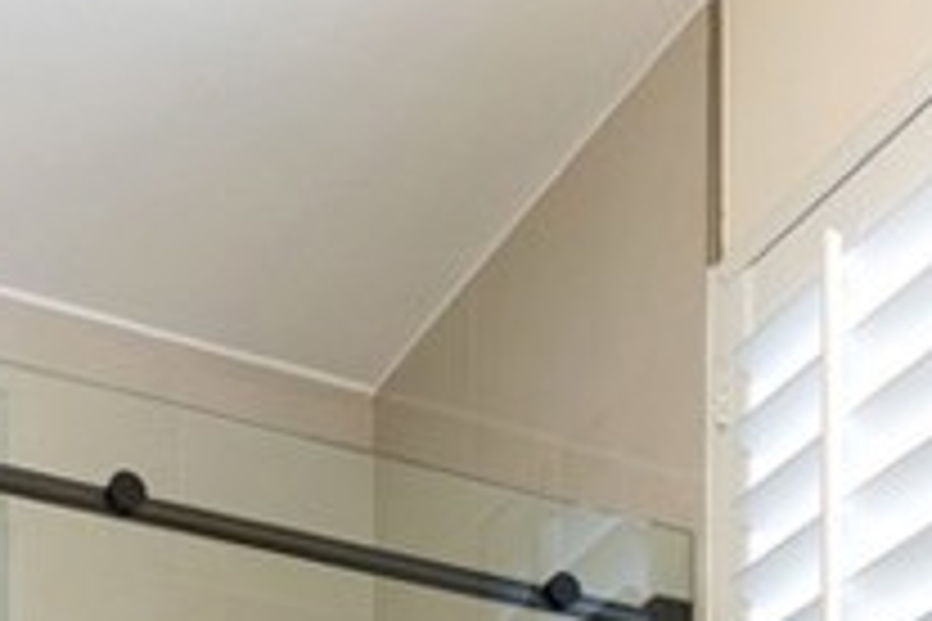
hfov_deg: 23.9
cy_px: 1496
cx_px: 729
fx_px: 2174
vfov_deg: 12.6
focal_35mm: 84
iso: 320
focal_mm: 17
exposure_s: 1/10
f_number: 9
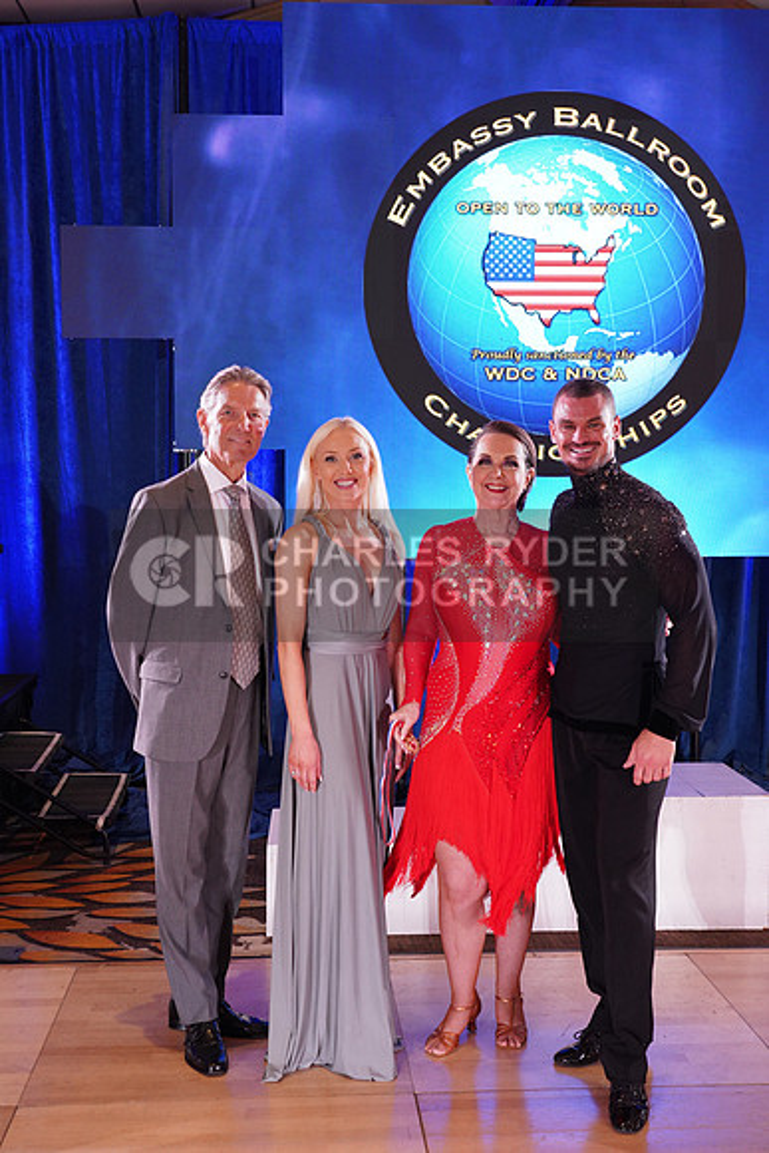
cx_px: 384
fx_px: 1281
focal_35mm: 40
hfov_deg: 33.4
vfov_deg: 48.4
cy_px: 576
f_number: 5
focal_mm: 40
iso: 2000
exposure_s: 1/160
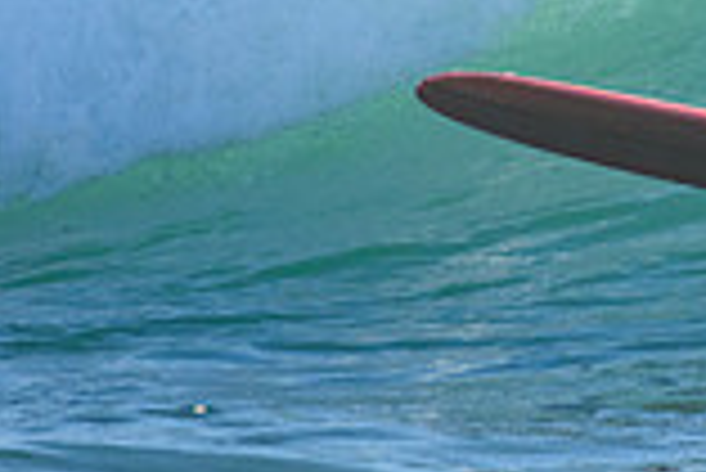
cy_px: -214
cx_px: 1120
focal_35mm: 2217
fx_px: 43517
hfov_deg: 0.9
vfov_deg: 0.6
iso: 720
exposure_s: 1/2500
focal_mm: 400
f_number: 5.6
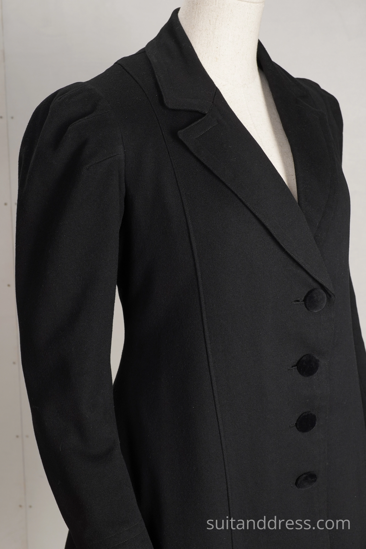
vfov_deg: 41.1
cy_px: 274
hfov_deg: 28.1
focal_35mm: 48
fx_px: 732
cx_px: 183
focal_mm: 32
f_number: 7.1
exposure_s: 1/25
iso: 320
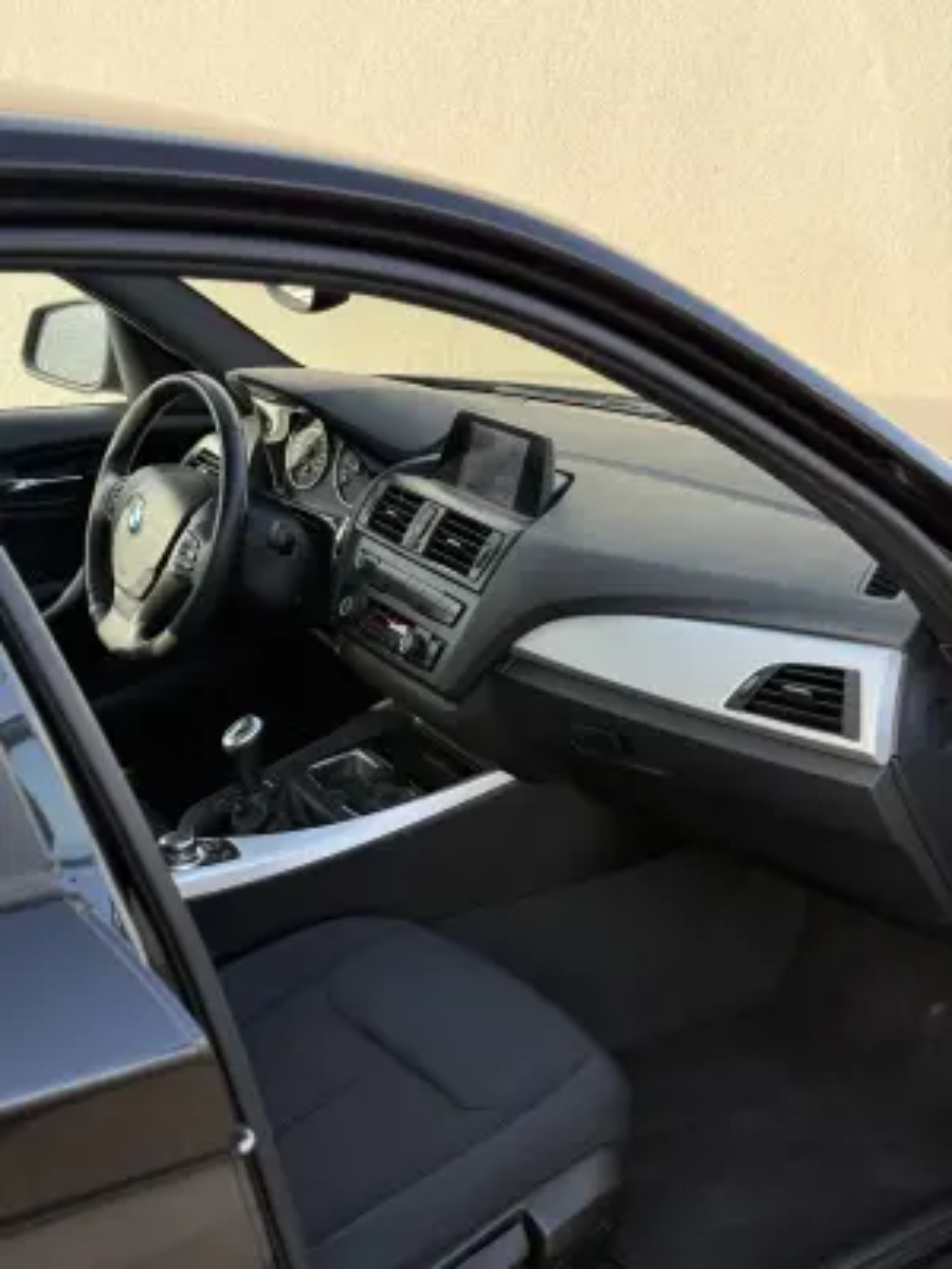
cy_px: 634
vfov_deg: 39.7
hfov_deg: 30.3
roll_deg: -0.1
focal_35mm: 48
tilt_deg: -20.0
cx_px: 476
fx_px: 1760
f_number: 1.78
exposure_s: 1/496
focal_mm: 6.76
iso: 64
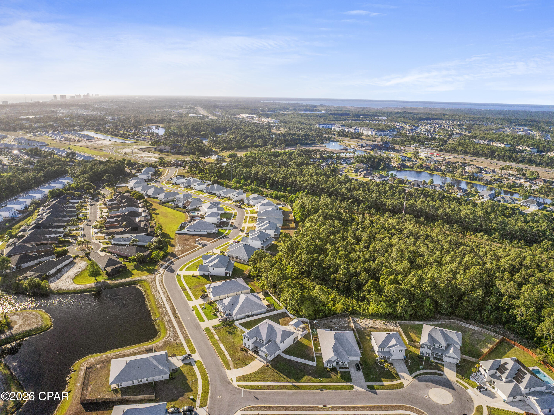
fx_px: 384
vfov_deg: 56.8
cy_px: 208
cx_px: 277
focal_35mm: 24
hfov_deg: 71.6
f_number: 2.8
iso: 220
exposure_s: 1/100
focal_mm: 12.29
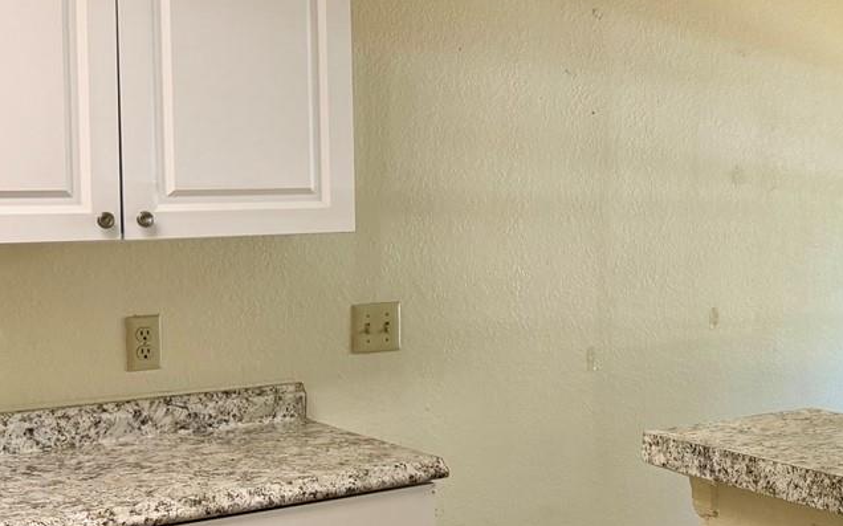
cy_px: 254
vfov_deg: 20.3
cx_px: 868
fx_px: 1470
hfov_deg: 29.6
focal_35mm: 64
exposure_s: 1/127
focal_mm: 6.76
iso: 125
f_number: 1.78
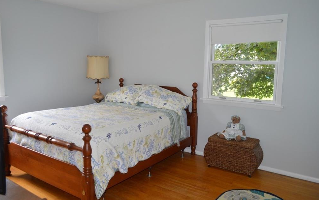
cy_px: 96
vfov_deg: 44.5
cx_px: 160
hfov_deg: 66.5
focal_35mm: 28
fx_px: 243
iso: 400
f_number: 4
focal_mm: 18
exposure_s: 1/80
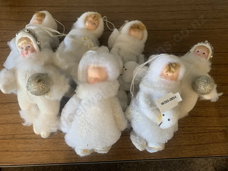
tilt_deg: -69.7
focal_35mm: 26
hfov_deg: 67.3
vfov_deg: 53.1
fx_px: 171
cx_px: 114
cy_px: 86
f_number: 1.8
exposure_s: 1/50
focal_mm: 4.25
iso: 50
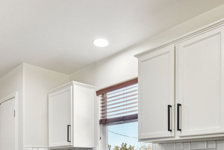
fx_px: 249
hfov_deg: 48.5
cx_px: 112
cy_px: 165
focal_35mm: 40
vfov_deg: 30.0
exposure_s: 1/40
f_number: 8
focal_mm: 14
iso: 800
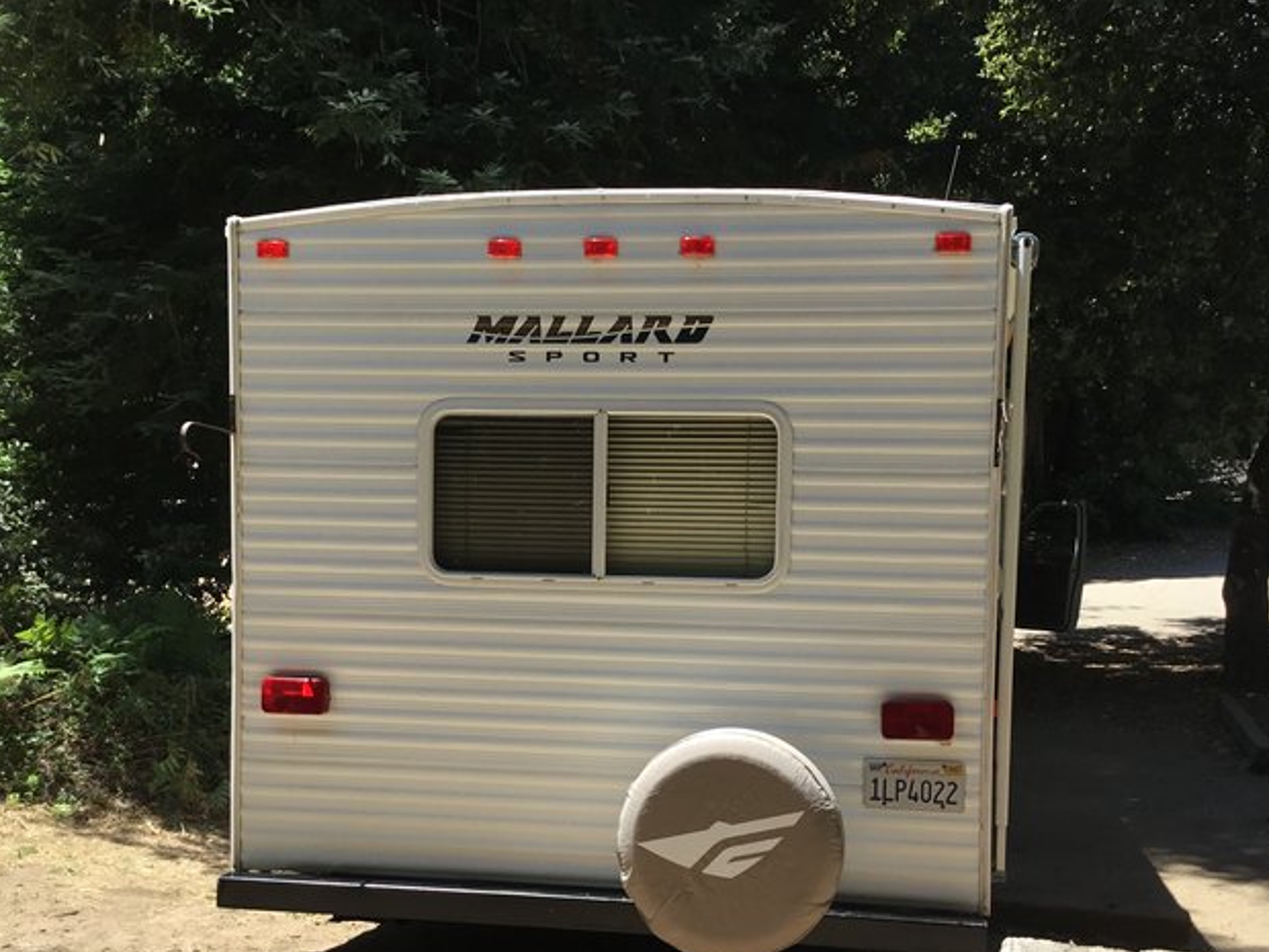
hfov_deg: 46.8
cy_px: 610
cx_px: 677
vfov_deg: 35.7
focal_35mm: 40
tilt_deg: -8.6
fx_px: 1466
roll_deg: -3.5
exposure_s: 1/494
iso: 25
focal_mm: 3.3
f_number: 2.4
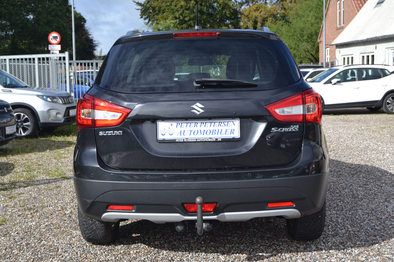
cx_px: 197
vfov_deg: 28.1
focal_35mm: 48
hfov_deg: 41.1
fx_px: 525
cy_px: 131
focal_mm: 32
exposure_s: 1/250
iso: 100
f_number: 8
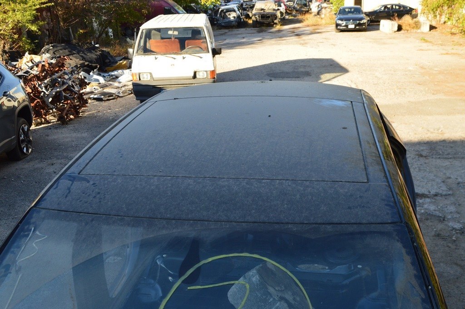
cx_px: 232
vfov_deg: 35.4
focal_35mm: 38
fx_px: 484
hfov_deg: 51.3
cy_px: 154
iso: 400
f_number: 10
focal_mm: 25
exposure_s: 1/200
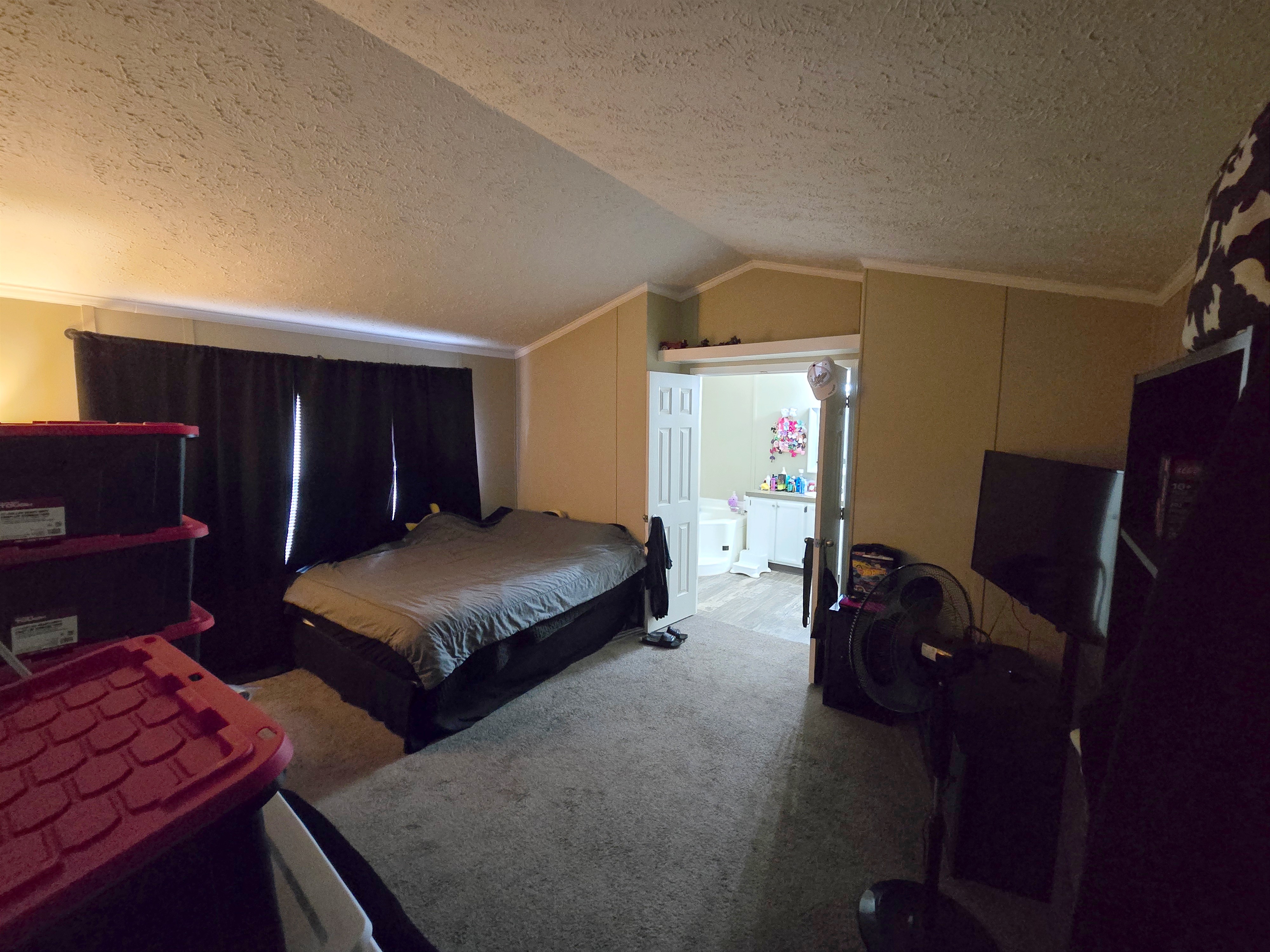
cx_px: 635
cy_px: 476
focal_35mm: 13
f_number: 2.2
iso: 1250
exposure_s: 1/40
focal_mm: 2.2
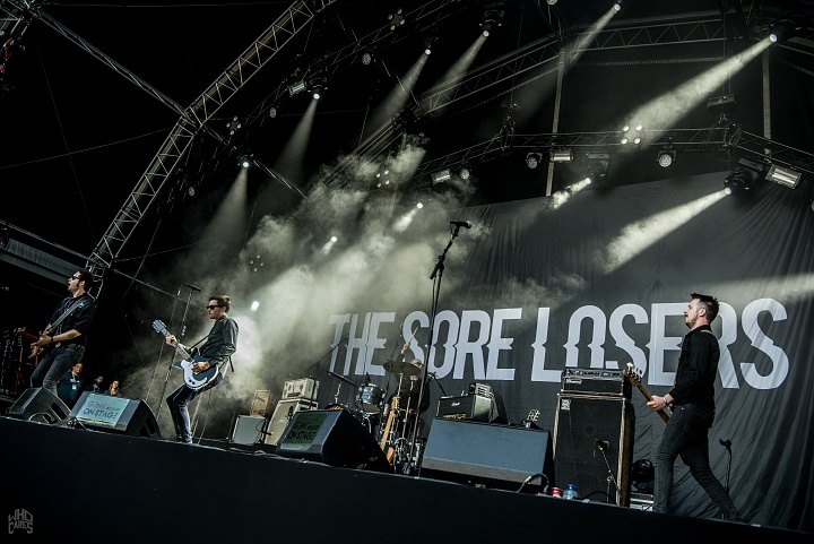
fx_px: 701
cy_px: 272
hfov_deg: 60.3
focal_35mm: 31
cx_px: 407
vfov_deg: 42.4
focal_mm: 31
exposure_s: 1/100
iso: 200
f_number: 4.5
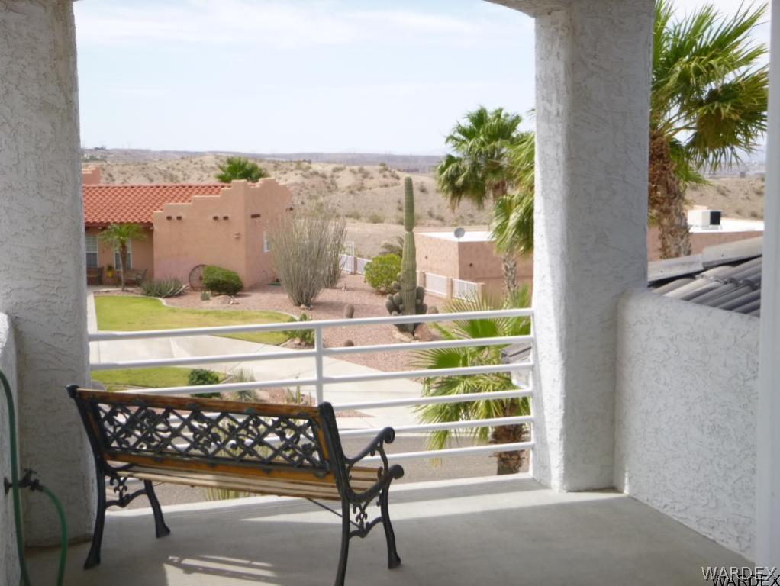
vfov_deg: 27.1
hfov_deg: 35.5
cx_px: 390
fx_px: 1218
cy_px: 293
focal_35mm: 54
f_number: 5
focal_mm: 9.7
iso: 100
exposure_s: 1/320
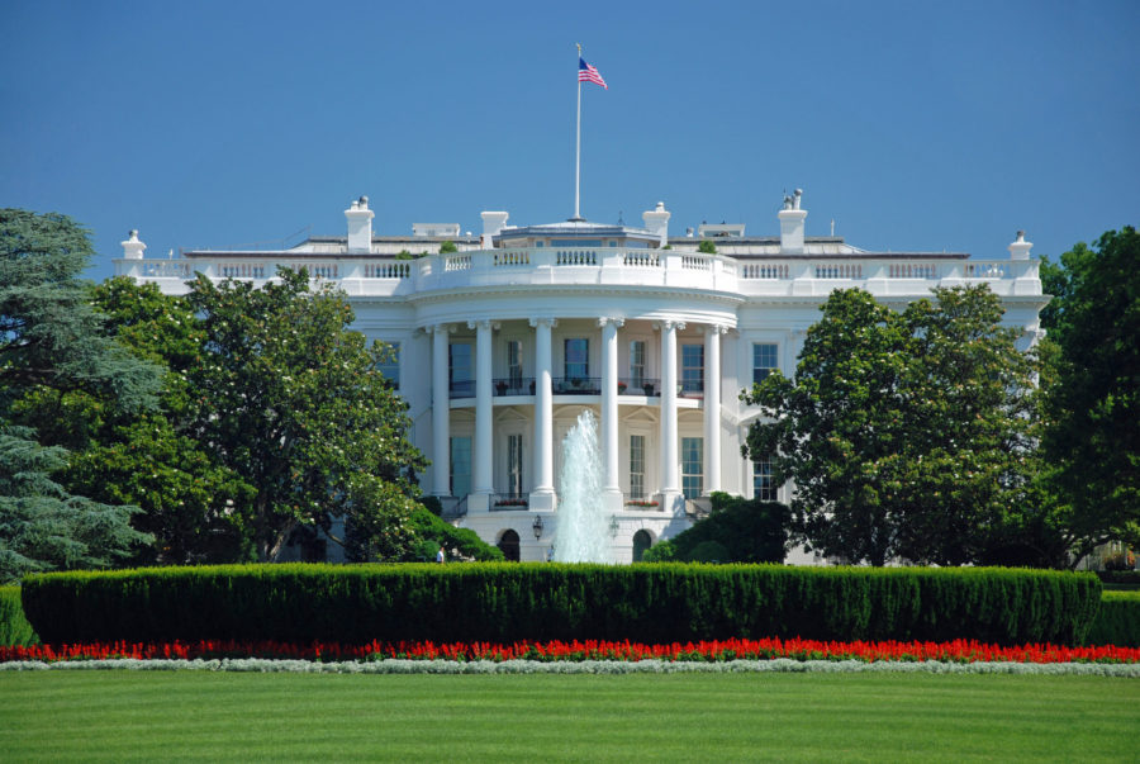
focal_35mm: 138
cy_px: 382
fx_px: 4376
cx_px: 570
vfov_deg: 10.0
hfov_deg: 14.8
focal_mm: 92
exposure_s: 1/125
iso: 100
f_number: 5.6
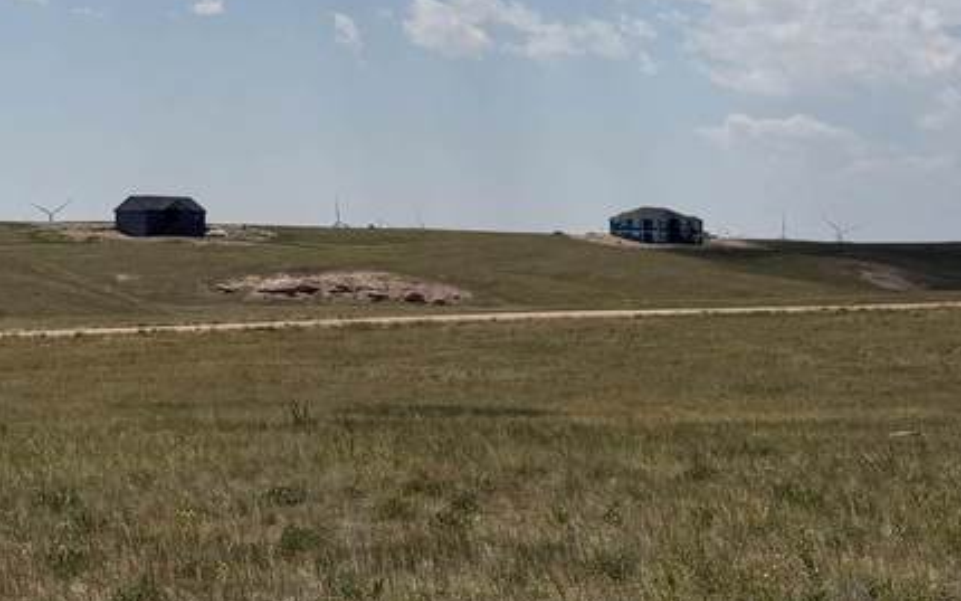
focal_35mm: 82
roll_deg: -0.6
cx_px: 210
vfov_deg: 15.4
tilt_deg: +10.9
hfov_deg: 24.9
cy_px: -118
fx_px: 2148
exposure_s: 1/10101
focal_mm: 5.96
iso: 50
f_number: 1.6
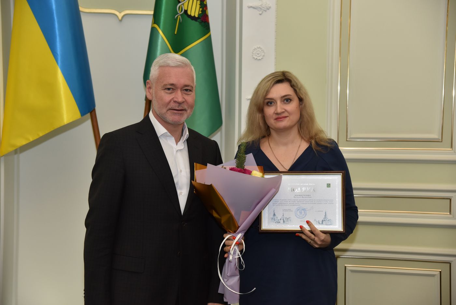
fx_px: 836
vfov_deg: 20.6
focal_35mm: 66
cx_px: 228
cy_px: 152
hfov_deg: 30.5
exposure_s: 1/200
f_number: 4.5
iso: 800
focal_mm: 66
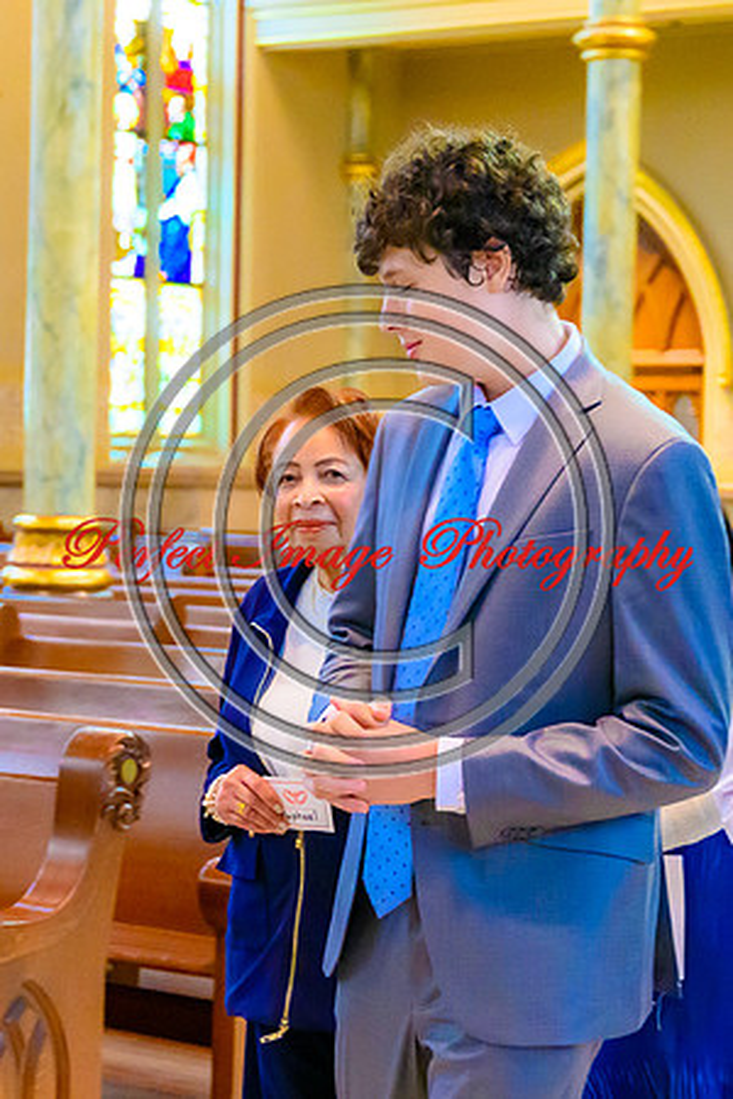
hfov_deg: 16.7
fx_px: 2497
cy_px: 576
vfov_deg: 24.8
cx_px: 229
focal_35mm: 82
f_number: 2.8
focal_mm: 35
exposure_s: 1/125
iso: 3200
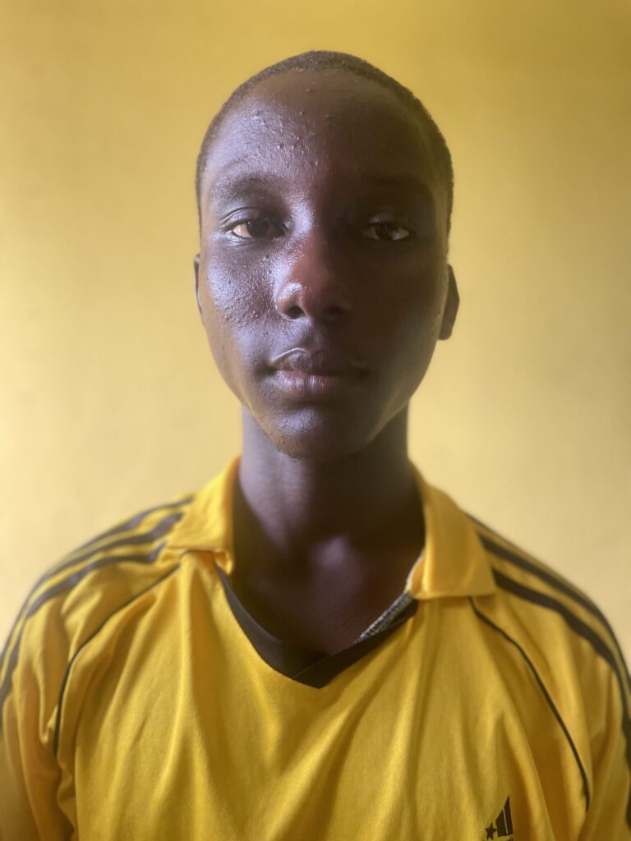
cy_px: 420
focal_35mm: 26
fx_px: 632
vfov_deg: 67.3
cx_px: 316
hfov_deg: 53.1
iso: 320
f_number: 1.6
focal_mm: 4.2
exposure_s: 1/60
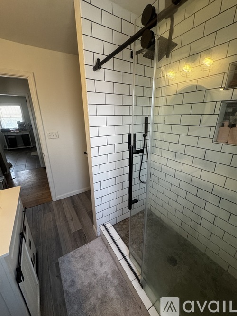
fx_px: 128
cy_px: 158
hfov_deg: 85.7
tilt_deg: -18.3
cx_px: 118
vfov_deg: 102.1
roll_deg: +2.0
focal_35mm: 14
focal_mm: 2.22
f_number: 2.2
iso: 200
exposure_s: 1/120
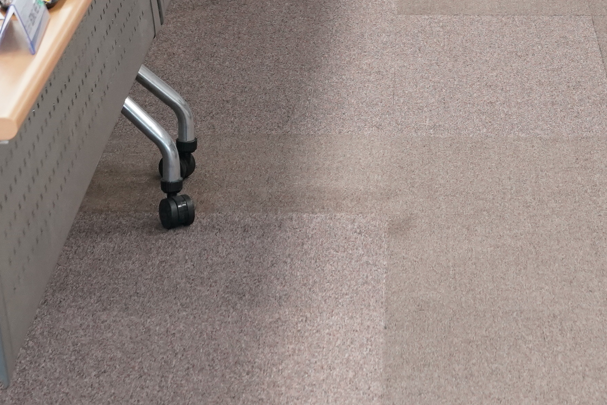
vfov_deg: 9.0
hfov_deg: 13.7
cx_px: 442
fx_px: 2512
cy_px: -219
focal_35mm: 149
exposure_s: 1/125
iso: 2000
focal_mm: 44
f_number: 6.3
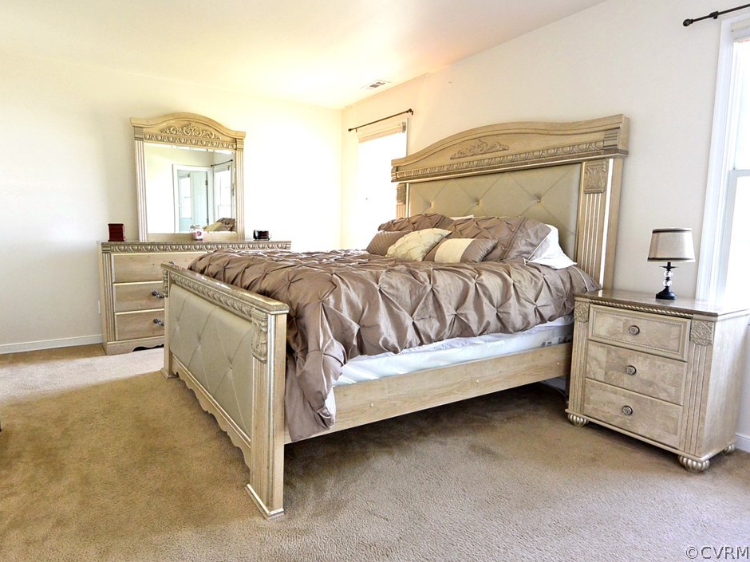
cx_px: 339
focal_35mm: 20
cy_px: 276
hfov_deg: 81.5
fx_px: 433
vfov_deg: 66.0
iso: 800
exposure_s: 1/40
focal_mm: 6.7
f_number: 3.5
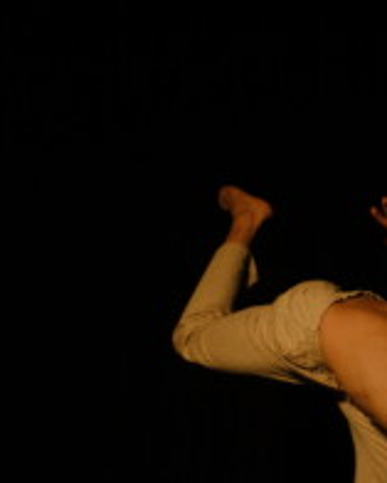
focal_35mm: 78
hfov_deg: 19.4
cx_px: 319
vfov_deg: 24.1
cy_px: 367
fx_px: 1116
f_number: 4.4
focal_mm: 27.1
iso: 1000
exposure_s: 1/100
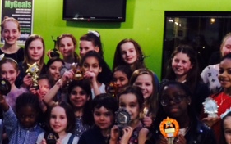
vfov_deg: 18.6
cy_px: 69
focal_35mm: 70
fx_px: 441
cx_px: 60
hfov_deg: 28.9
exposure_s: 1/15
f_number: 2.2
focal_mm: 4.15
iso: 400
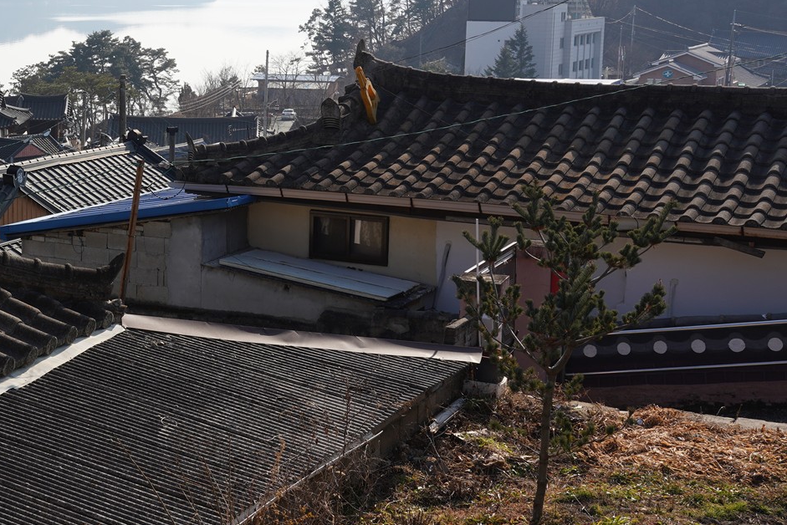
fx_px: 1487
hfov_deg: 28.1
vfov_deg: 20.0
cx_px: 31
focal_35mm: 68
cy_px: 194
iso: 160
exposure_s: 1/125
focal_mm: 32
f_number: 14
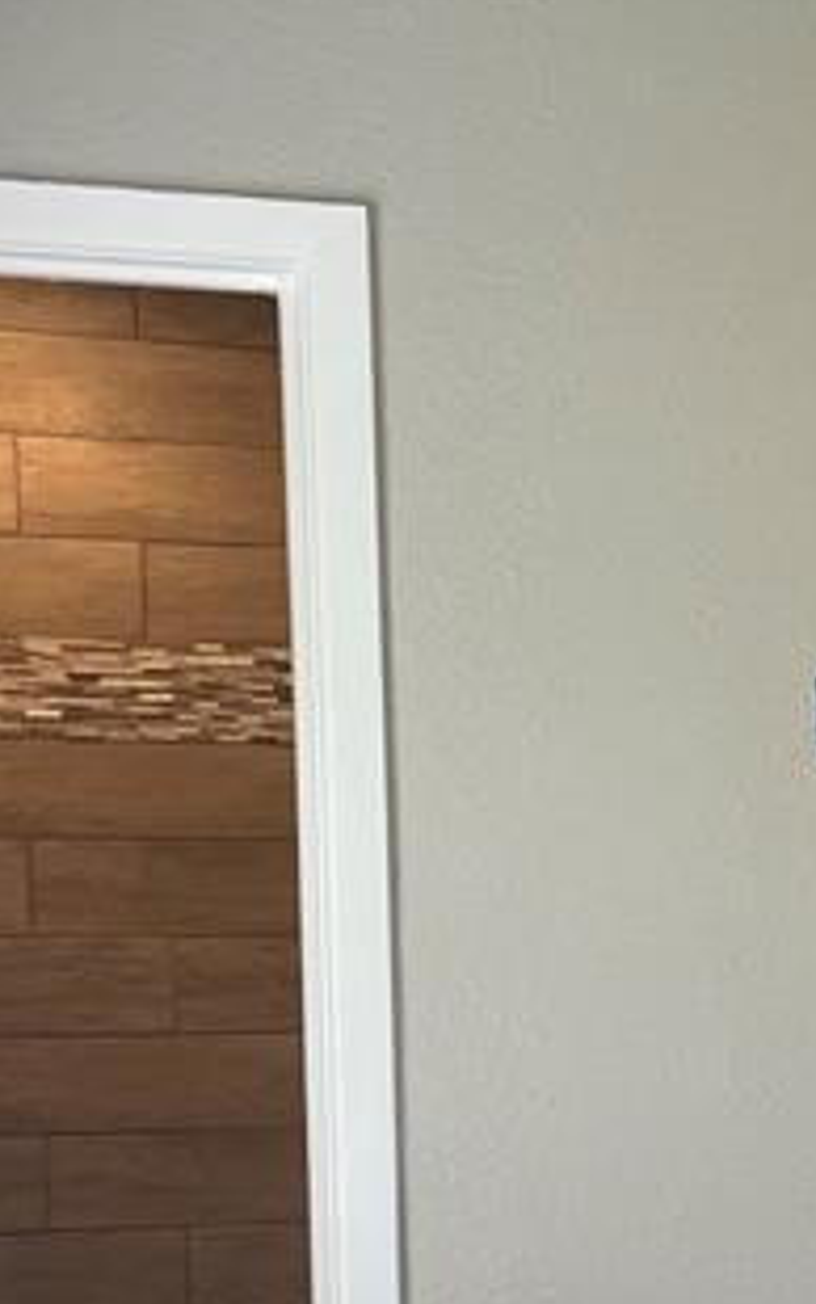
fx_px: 3235
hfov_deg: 12.9
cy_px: 1047
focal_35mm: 91
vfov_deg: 22.5
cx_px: 1531
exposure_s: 1/121
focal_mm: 4.2
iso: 100
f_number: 1.6
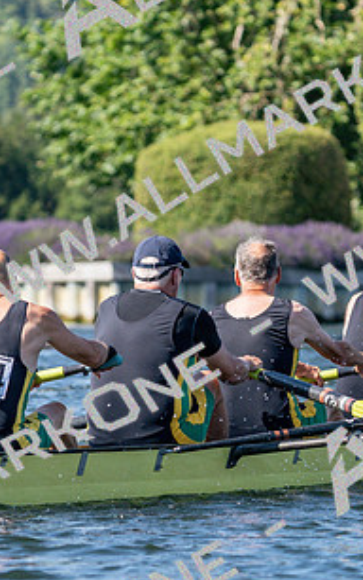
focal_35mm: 385
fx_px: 6091
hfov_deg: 3.4
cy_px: 337
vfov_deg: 5.5
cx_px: 164
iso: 320
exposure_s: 1/1600
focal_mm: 200
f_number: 5.6
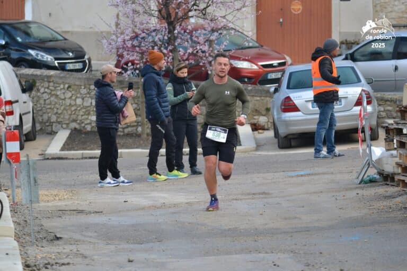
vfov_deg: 6.1
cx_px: 204
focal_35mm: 225
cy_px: 136
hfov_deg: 9.1
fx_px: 2544
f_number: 5
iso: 640
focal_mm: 150
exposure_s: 1/500
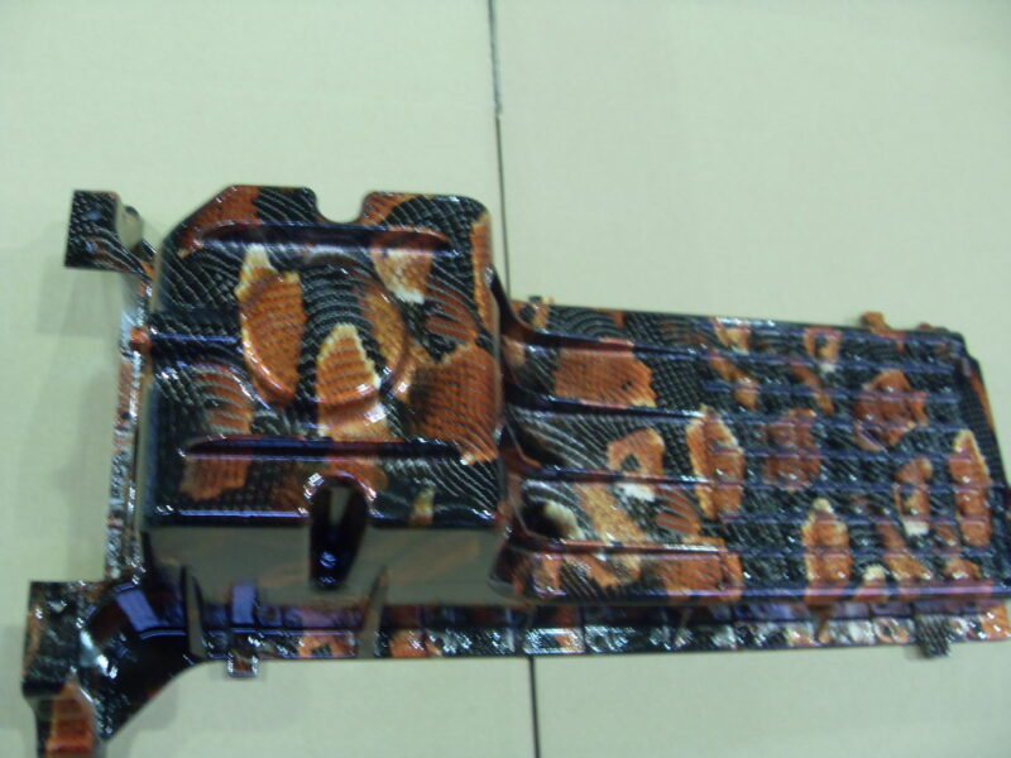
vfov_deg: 40.7
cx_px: 506
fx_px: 1022
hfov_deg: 52.6
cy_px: 379
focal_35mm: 35
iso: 200
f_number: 2.8
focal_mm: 6.3
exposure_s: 1/15
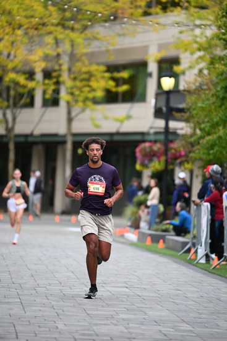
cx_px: 114
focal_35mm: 200
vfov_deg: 10.3
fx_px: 1890
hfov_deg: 6.9
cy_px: 170
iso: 640
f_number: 2.8
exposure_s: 1/2000
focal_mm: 200
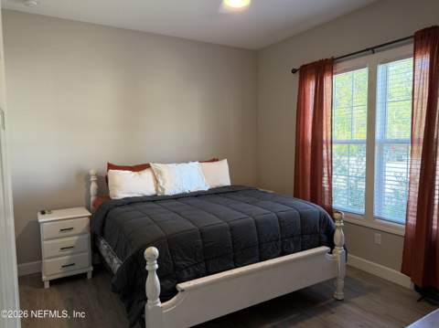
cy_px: 164
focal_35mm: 24
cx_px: 220
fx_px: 304
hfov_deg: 71.7
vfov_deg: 56.7
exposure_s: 1/120
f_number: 1.78
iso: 250
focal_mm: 6.76
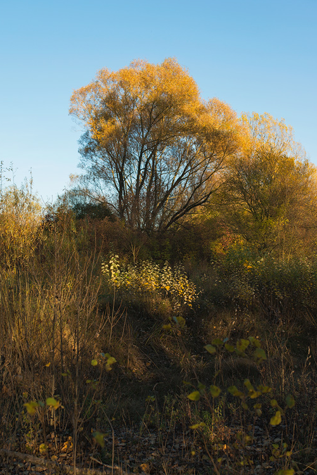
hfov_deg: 31.9
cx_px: 162
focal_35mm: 42
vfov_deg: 46.4
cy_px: 249
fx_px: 555
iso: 64
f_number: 4
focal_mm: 35
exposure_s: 1/400
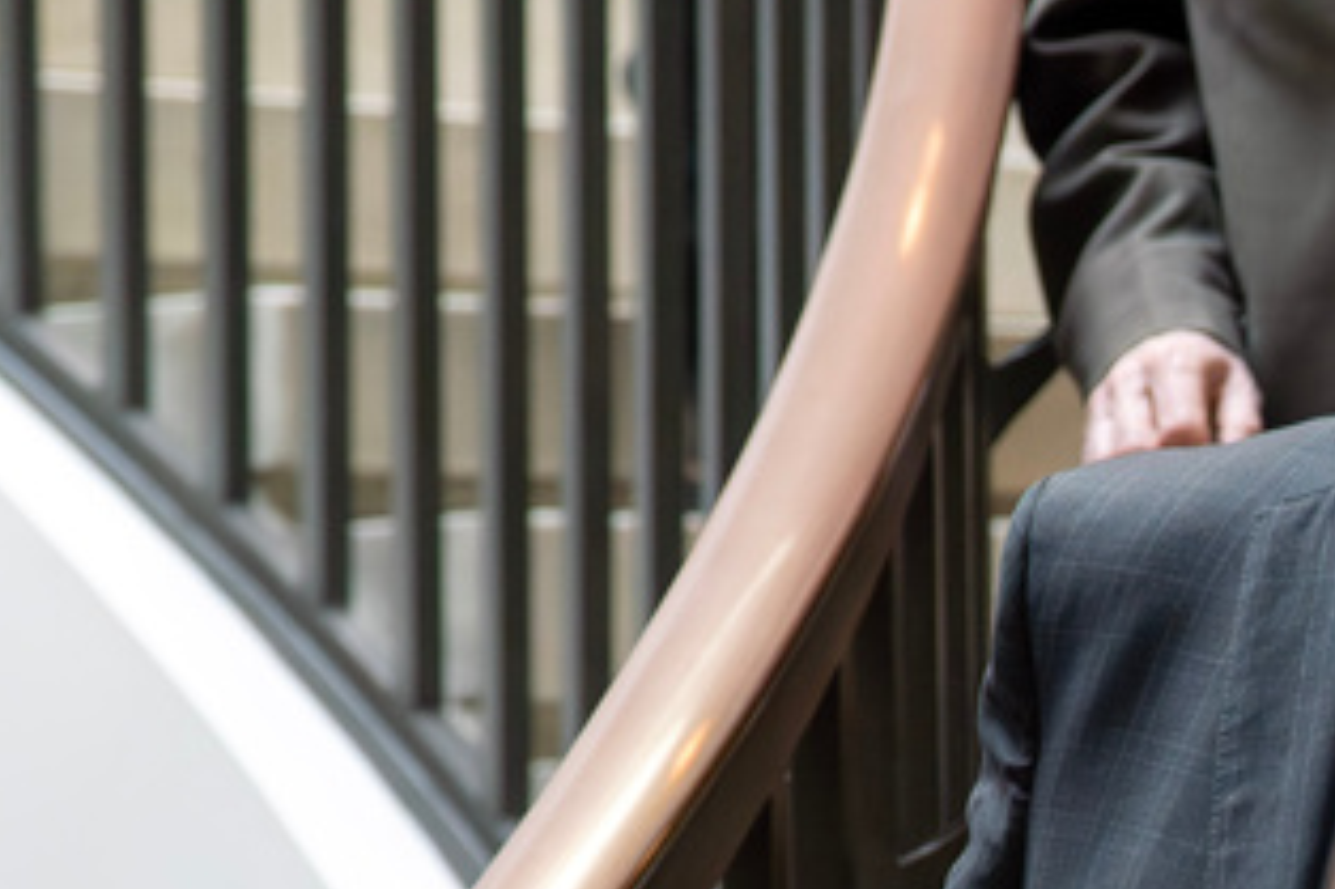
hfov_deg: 8.9
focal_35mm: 228
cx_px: 1722
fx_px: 8450
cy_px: 1148
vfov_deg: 6.0
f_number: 3.2
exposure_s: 1/400
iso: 1250
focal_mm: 70
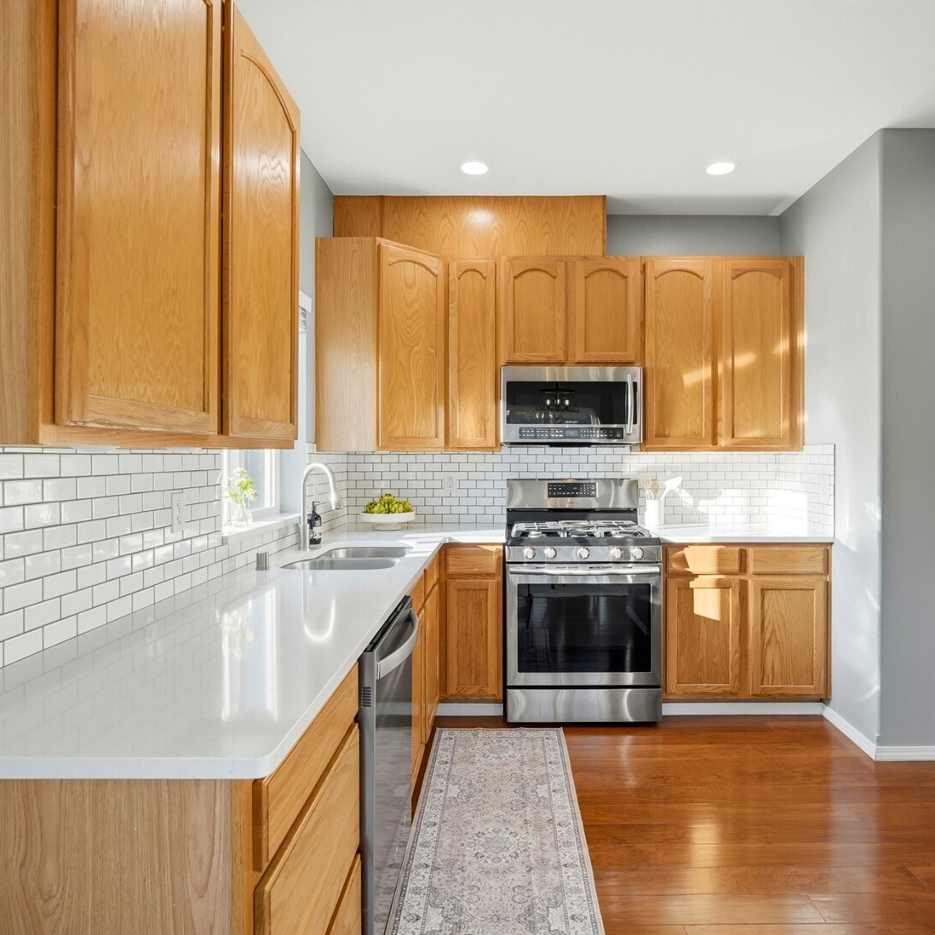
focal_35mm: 21
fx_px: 642
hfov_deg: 72.0
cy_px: 457
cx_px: 506
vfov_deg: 72.1
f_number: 9
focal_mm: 16
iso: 400
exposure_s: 1/800
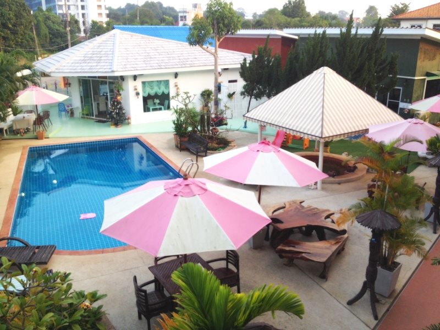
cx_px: 220
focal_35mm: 35
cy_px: 165
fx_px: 445
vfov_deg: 40.7
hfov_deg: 52.6
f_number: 2.4
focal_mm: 4.28
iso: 50
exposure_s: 1/120
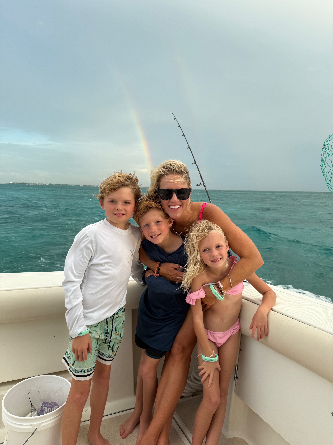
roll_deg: -1.5
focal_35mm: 24
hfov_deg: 56.8
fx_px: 308
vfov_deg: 71.6
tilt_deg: -4.0
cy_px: 222
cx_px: 166
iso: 80
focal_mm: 6.76
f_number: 1.78
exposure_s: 1/955
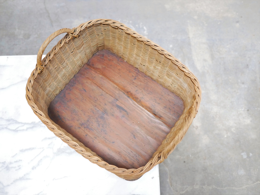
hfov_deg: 46.8
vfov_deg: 36.0
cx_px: 130
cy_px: 98
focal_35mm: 40
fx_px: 301
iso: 2500
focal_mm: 20
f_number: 1.7
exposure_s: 1/60
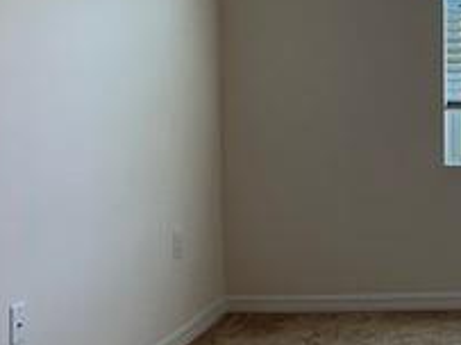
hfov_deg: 21.2
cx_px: 629
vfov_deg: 17.7
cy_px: 41
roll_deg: +1.6
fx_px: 1091
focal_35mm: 82
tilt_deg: -2.1
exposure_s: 1/120
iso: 32
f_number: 1.8
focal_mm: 4.25
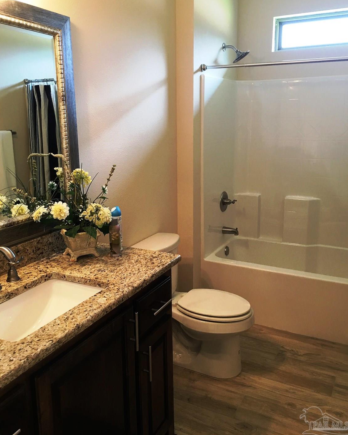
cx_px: 177
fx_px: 399
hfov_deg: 47.1
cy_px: 202
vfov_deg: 57.1
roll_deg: +0.6
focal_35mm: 31
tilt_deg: -9.8
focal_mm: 4.15
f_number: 2.2
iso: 40
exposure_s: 1/15
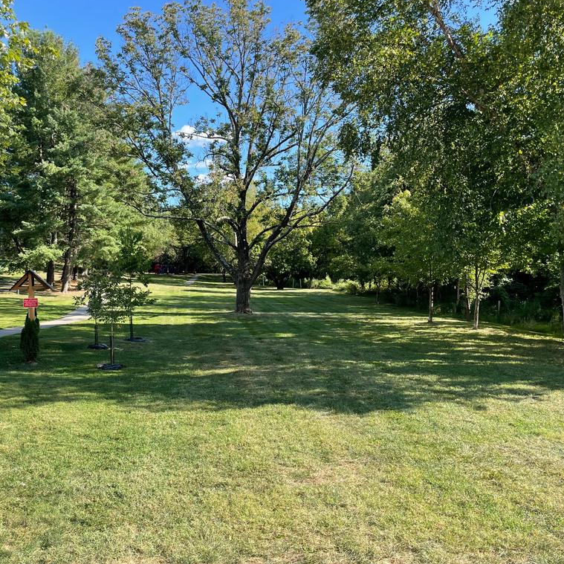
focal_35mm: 31
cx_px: 238
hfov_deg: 52.3
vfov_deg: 52.5
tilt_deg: -0.2
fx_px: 571
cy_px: 280
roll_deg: +0.3
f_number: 1.6
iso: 32
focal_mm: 4.2
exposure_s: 1/932
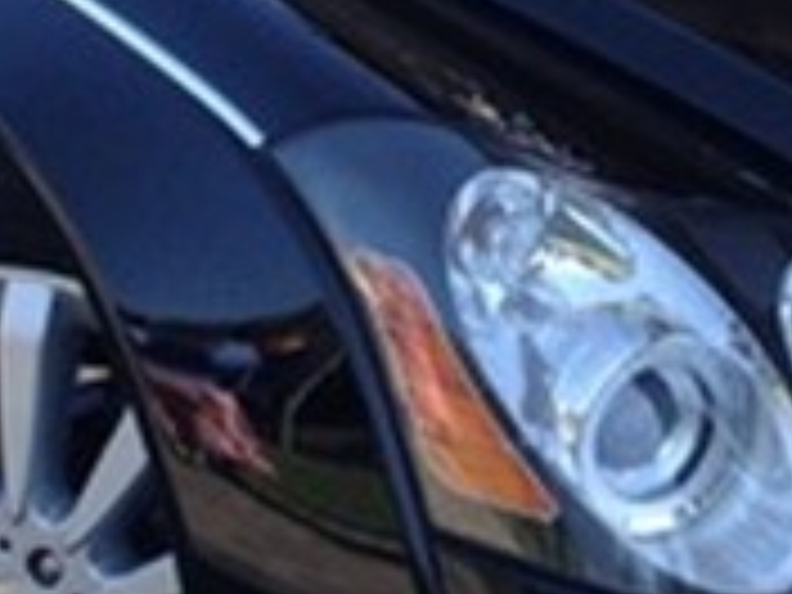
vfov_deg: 8.1
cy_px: 212
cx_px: 668
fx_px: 4210
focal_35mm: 184
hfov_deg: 10.7
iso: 50
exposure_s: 1/386
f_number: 2.4
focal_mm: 4.28
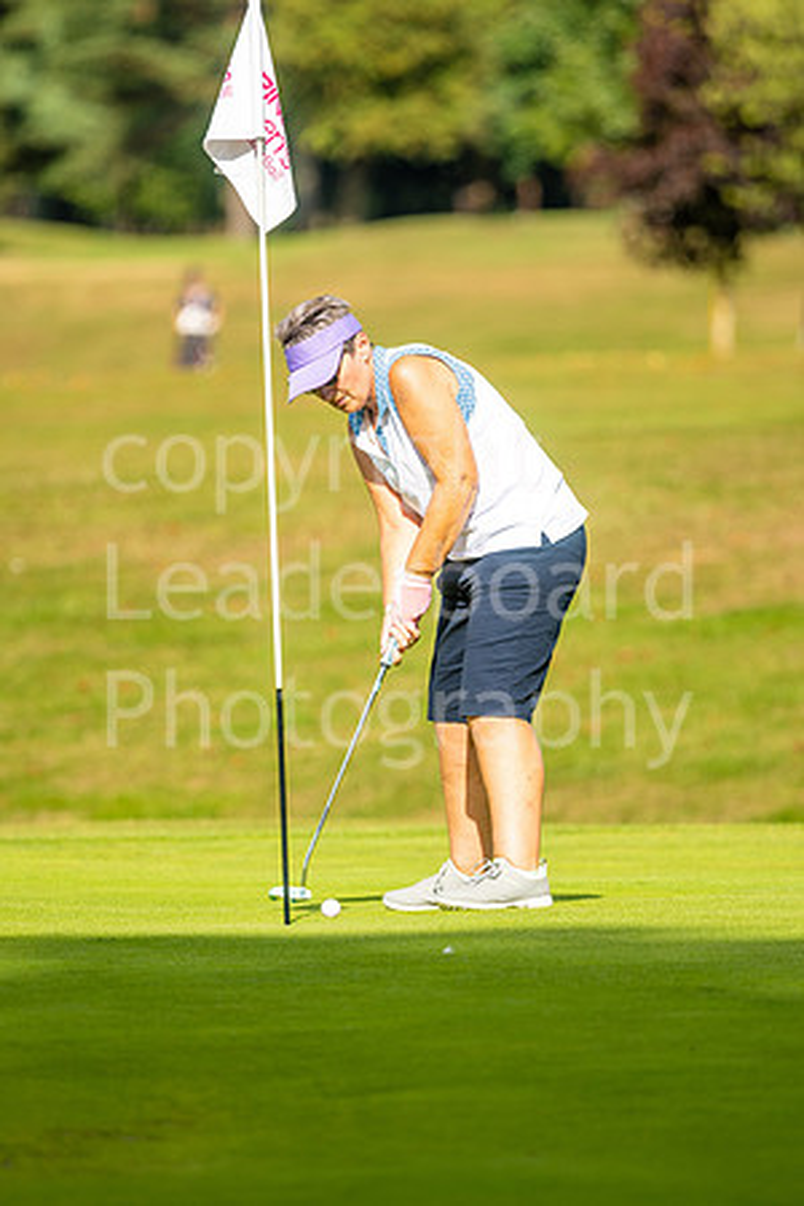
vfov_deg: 4.6
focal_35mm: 450
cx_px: 402
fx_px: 15074
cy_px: 603
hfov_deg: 3.1
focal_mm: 300
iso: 100
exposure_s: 1/800
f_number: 4
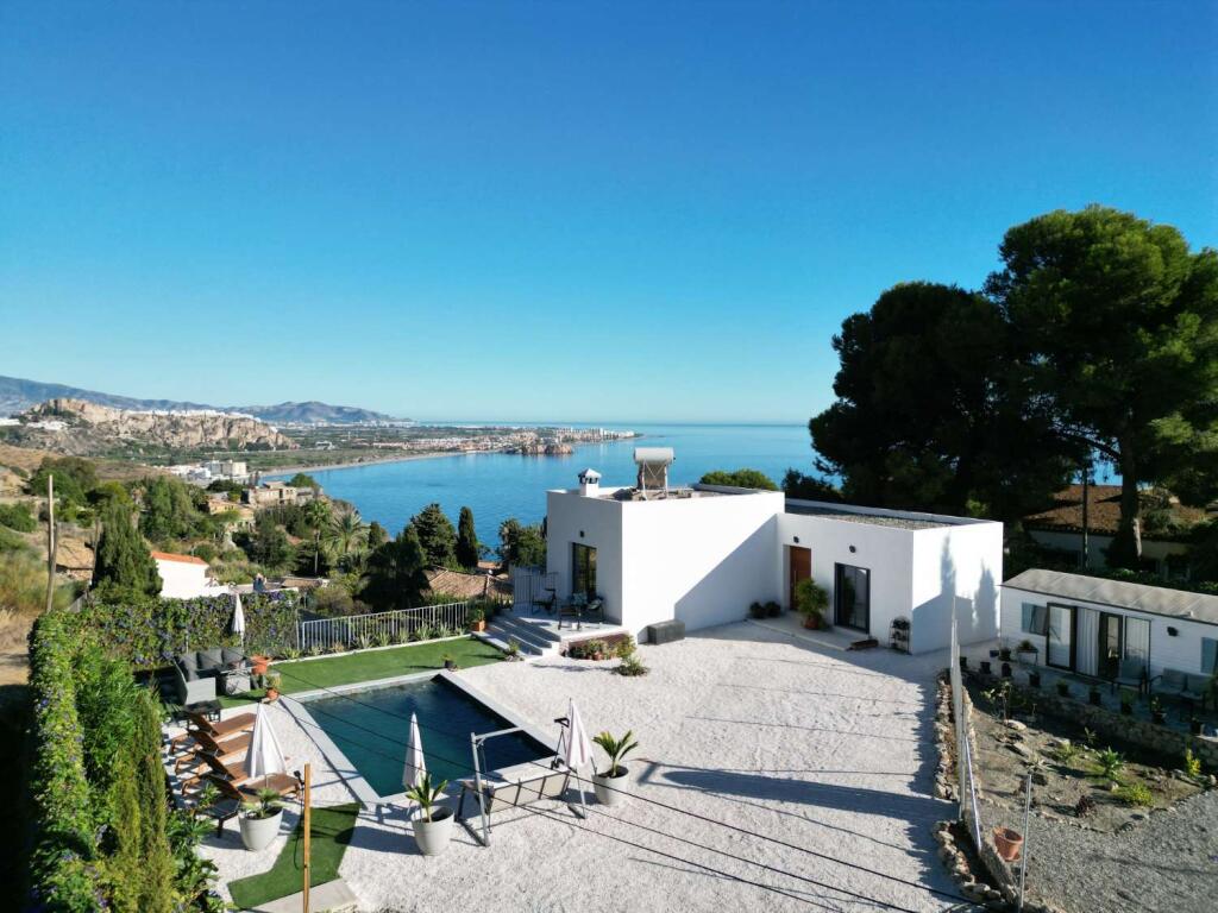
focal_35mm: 24
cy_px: 456
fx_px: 844
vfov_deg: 56.8
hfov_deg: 71.6
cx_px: 609
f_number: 1.7
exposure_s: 1/4000
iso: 200
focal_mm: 6.72
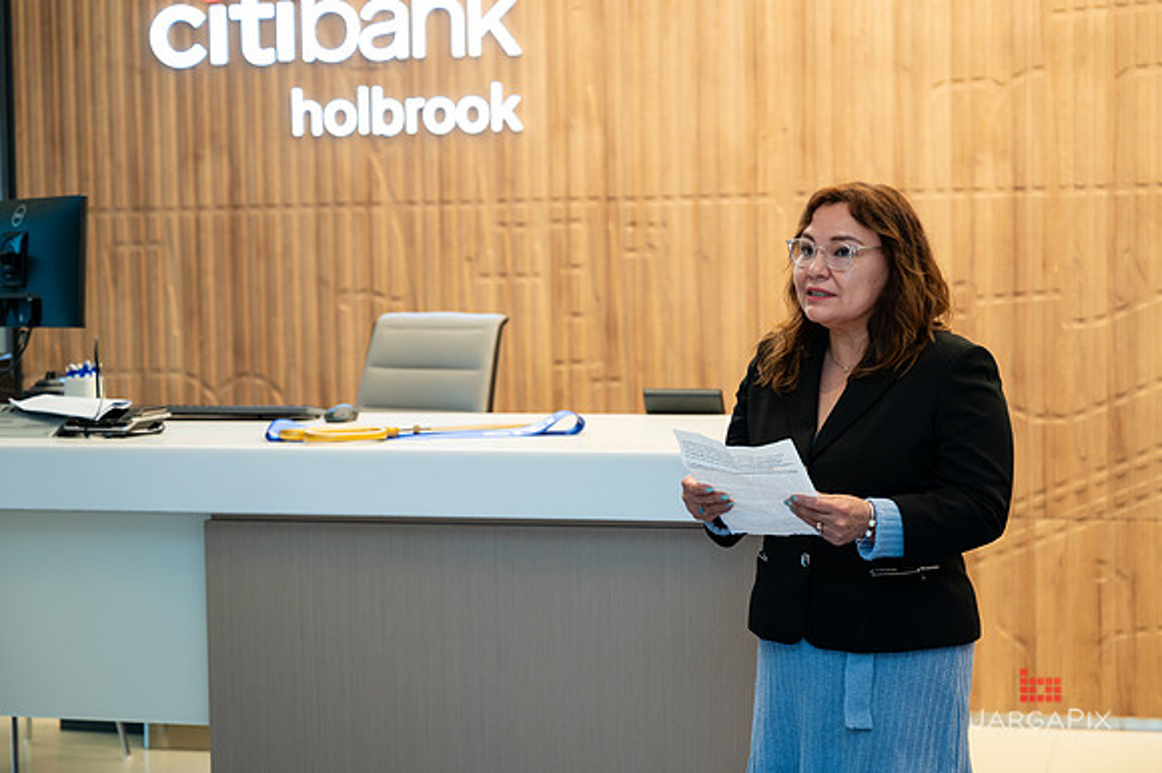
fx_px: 2322
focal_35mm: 72
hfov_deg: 28.1
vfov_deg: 18.9
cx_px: 581
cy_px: 377
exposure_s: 1/200
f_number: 3.5
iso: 640
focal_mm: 70
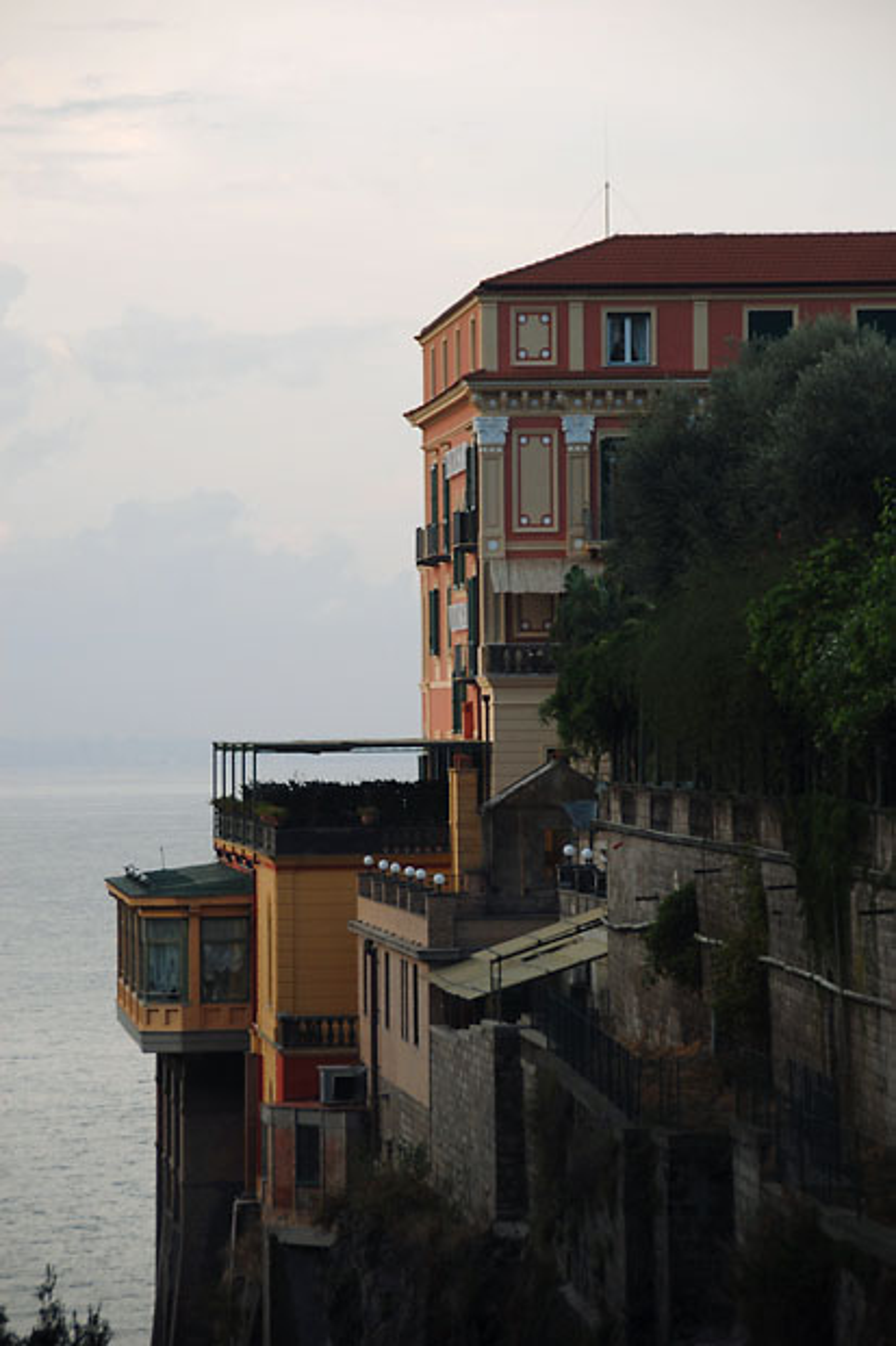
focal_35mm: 168
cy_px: 673
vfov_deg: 12.2
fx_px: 6275
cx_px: 448
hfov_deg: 8.2
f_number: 5.3
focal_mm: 112
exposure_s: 1/80
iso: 100
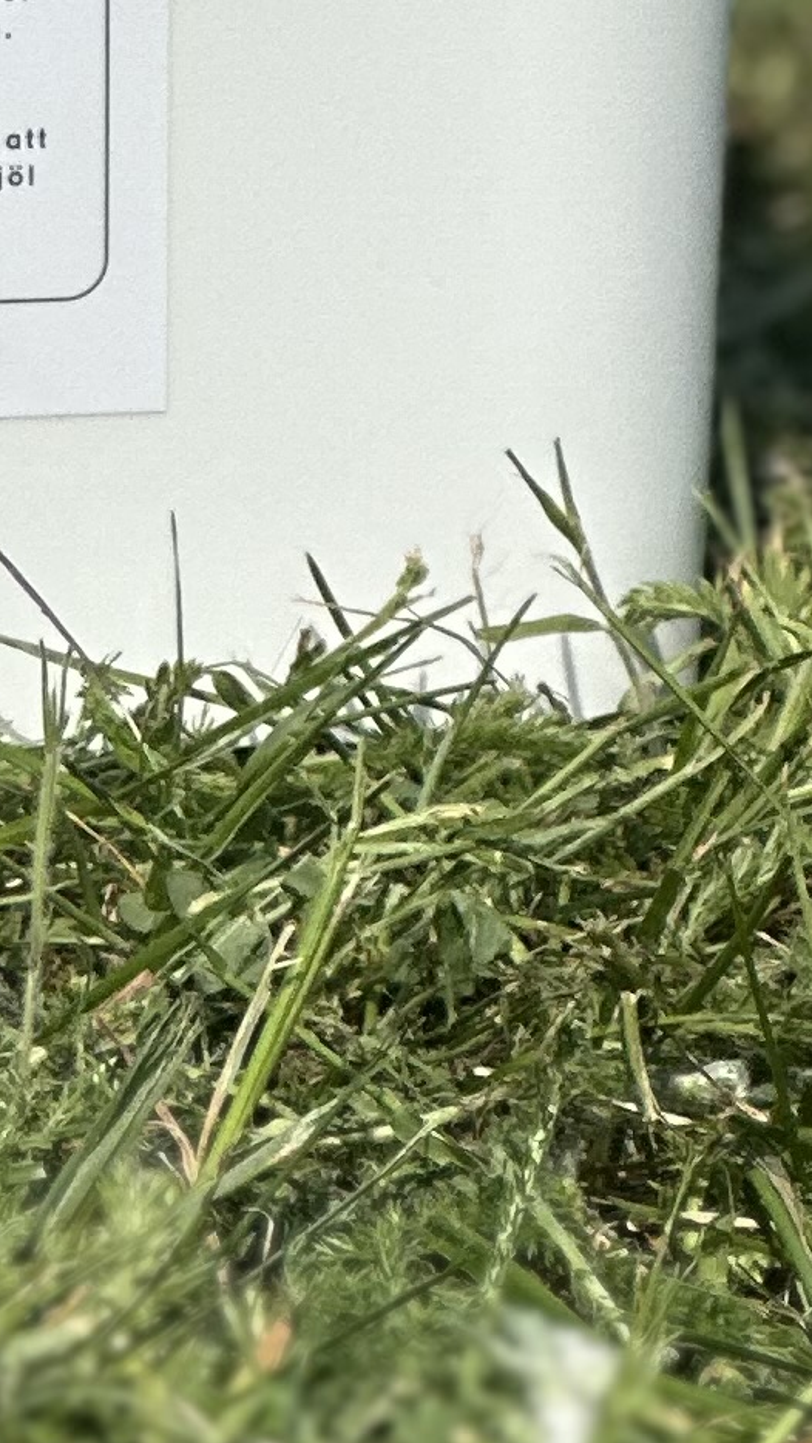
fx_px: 13844
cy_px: -396
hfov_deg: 3.3
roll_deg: -2.5
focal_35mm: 362
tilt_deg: -2.2
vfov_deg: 5.9
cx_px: -902
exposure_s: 1/1647
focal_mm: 9
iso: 32
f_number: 2.8
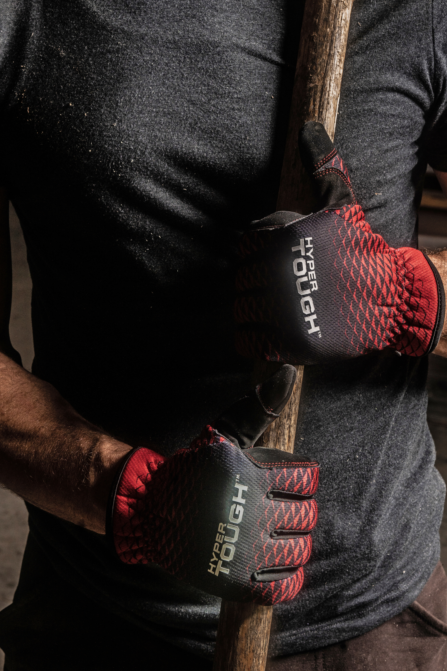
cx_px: 200
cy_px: 263
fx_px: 1341
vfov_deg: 28.0
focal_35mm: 72
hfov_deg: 18.9
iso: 200
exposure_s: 1/160
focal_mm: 50
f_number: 9
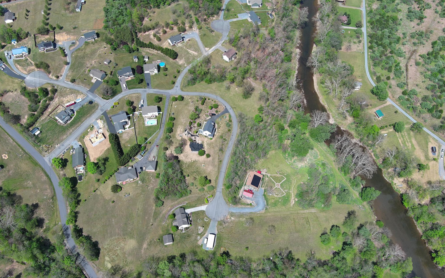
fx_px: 364
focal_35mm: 30
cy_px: 148
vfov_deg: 41.8
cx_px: 224
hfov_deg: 62.9
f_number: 2.8
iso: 100
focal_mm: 10.57
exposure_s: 1/1029
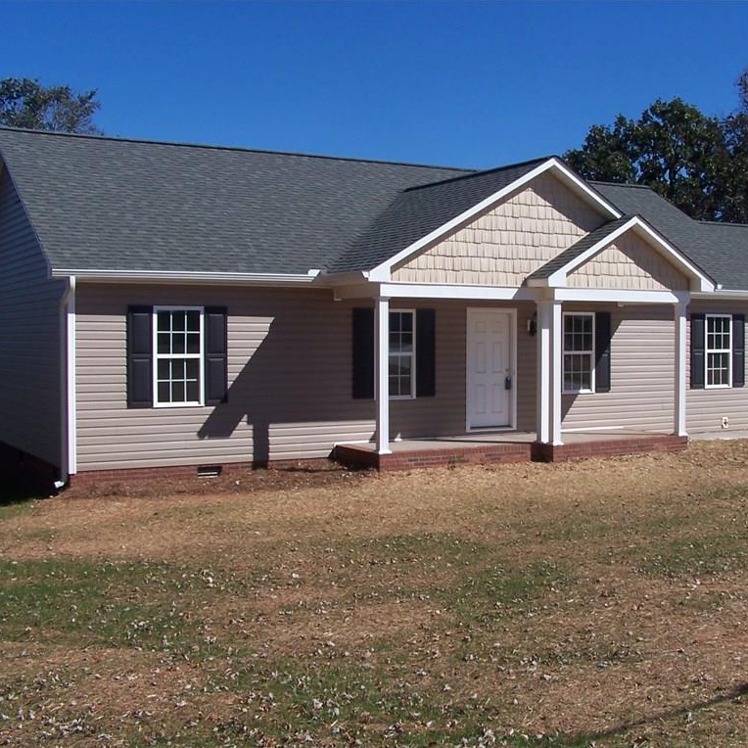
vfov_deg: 37.6
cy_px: 375
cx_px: 464
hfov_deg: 37.3
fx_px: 1100
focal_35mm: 45
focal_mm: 6.3
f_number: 5.6
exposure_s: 1/750
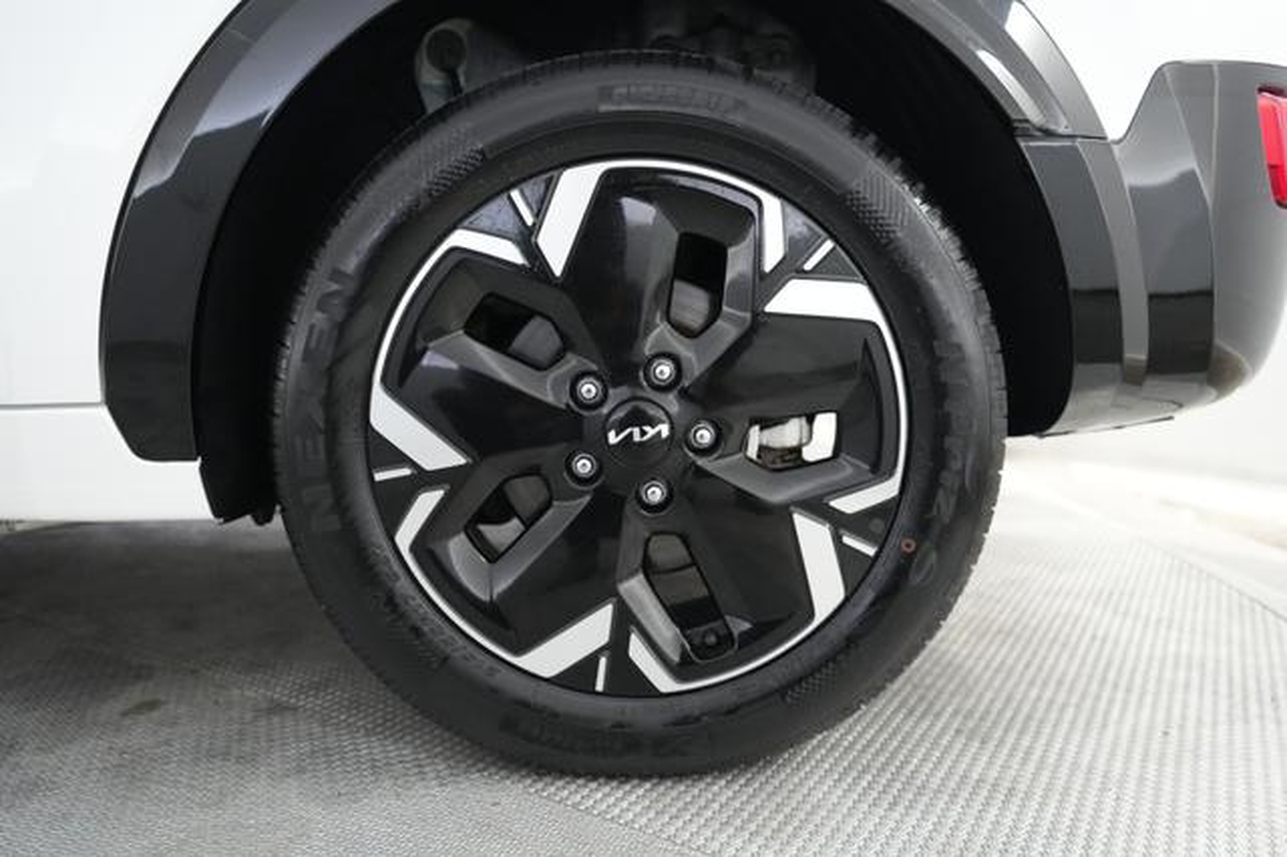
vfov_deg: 51.2
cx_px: 644
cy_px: 428
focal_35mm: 25
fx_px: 893
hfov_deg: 71.5
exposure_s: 1/160
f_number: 2.8
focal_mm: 25
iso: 5000
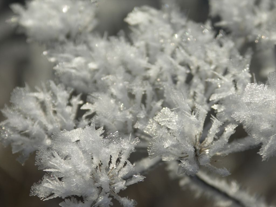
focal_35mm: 200
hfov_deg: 9.9
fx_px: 1595
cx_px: 138
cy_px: 104
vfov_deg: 7.4
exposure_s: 1/800
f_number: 3.5
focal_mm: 50.8
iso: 50
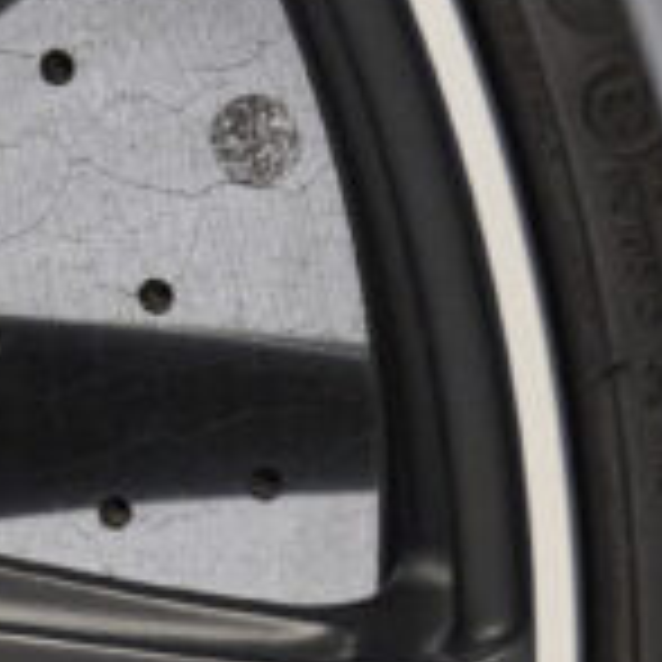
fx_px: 9022
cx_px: -1117
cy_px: 473
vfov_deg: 4.2
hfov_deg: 4.1
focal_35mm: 417
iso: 1600
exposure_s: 1/50
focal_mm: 47
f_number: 5
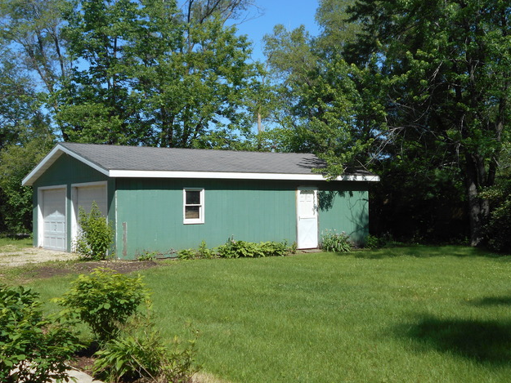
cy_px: 188
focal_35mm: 44
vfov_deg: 32.9
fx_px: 650
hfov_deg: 42.9
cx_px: 259
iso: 80
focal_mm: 7.7
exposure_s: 1/640
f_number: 4.2
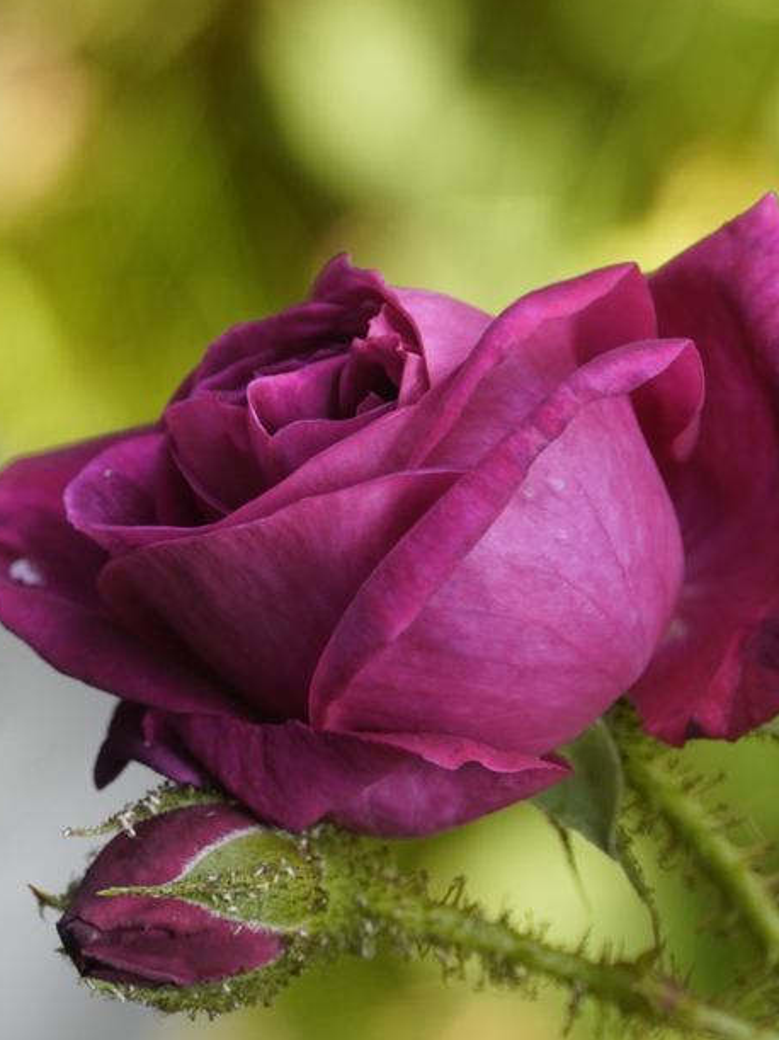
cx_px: 316
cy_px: 662
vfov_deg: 8.3
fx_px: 7144
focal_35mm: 238
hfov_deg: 6.2
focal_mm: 84
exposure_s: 1/160
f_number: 5.6
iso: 500
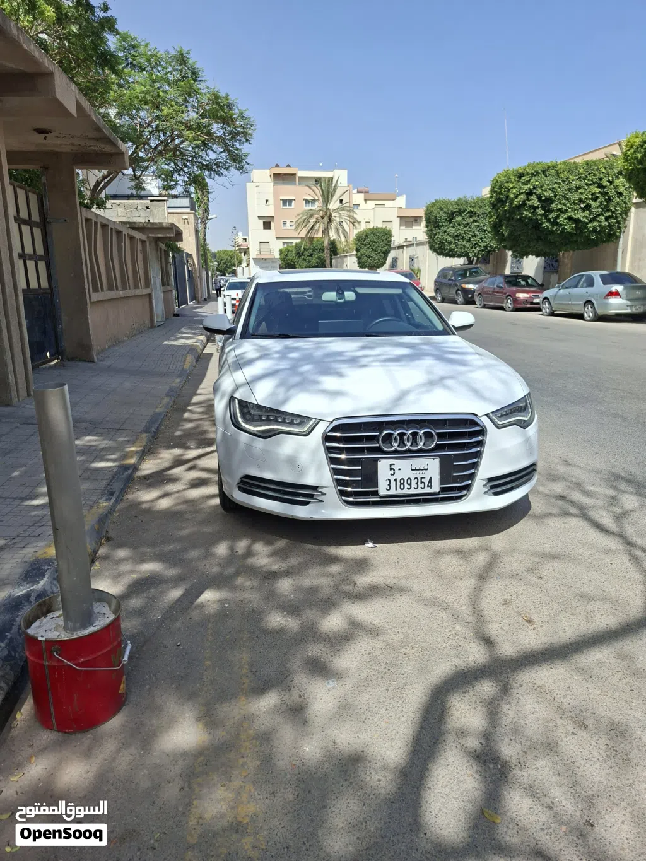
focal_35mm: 23
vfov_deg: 73.9
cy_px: 430
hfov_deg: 58.9
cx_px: 323
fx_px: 572
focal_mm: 5.54
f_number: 1.8
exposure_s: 1/2387
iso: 50
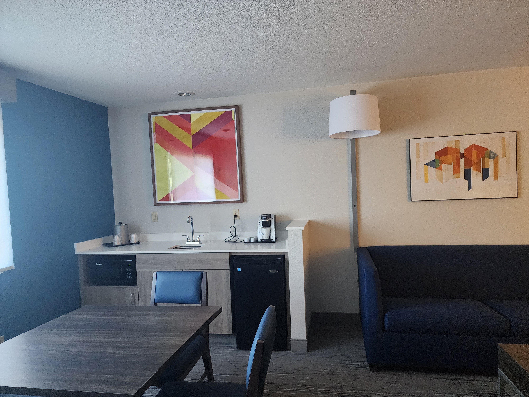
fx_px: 351
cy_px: 198
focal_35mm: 23
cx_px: 264
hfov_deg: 73.9
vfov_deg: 58.9
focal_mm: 6.4
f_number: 1.8
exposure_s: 1/120
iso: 800
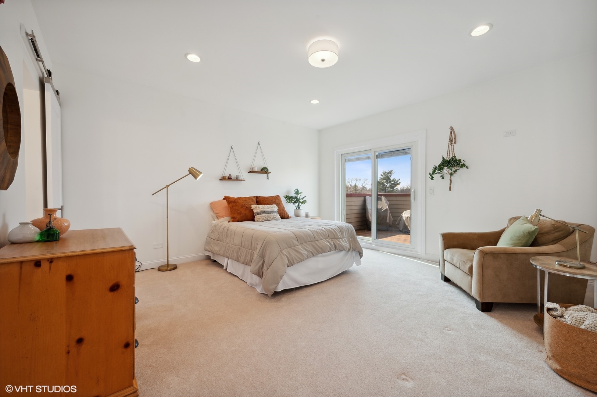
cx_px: 298
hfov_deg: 104.3
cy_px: 198
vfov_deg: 81.1
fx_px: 232
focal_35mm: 14
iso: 100
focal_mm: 14
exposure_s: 1/20
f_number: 10
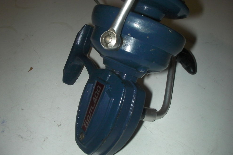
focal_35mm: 40
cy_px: 70
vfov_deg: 33.4
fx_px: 259
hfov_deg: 48.5
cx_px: 117
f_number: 5.6
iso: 200
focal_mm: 6.3
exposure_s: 1/30
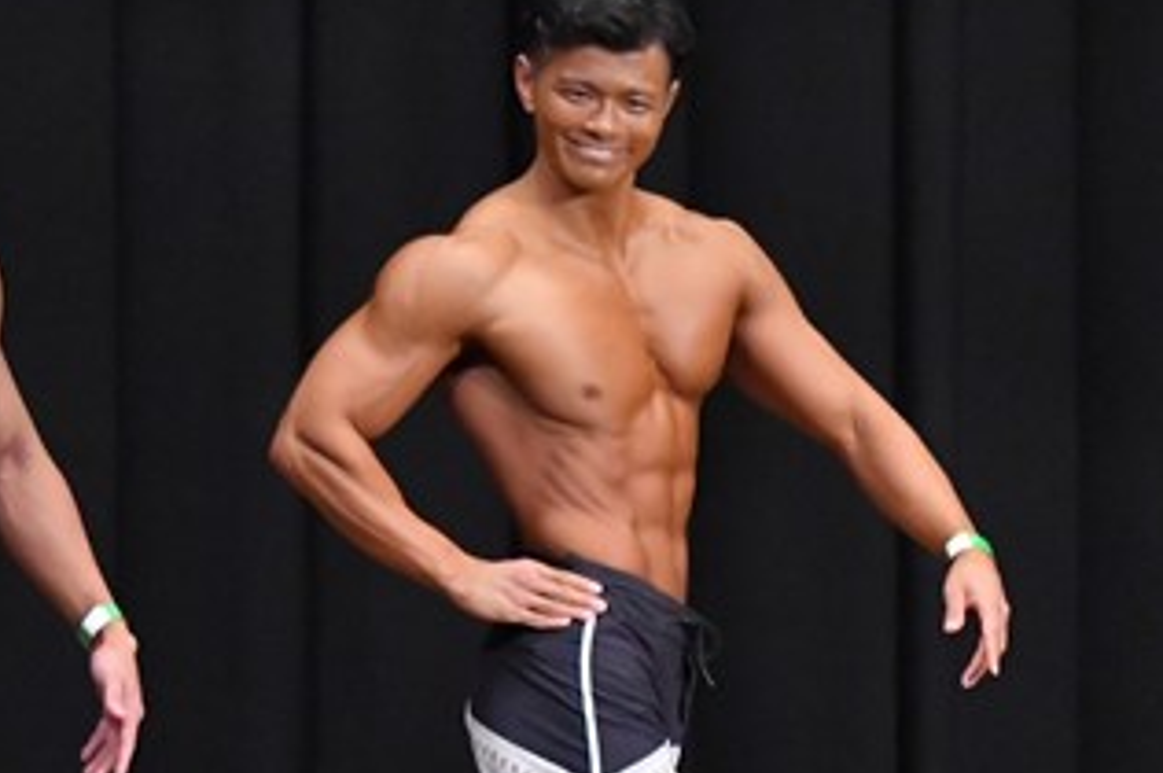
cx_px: 1154
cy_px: 663
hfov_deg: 4.2
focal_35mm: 496
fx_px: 16007
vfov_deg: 2.8
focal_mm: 135
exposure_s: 1/400
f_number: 5.6
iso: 8000
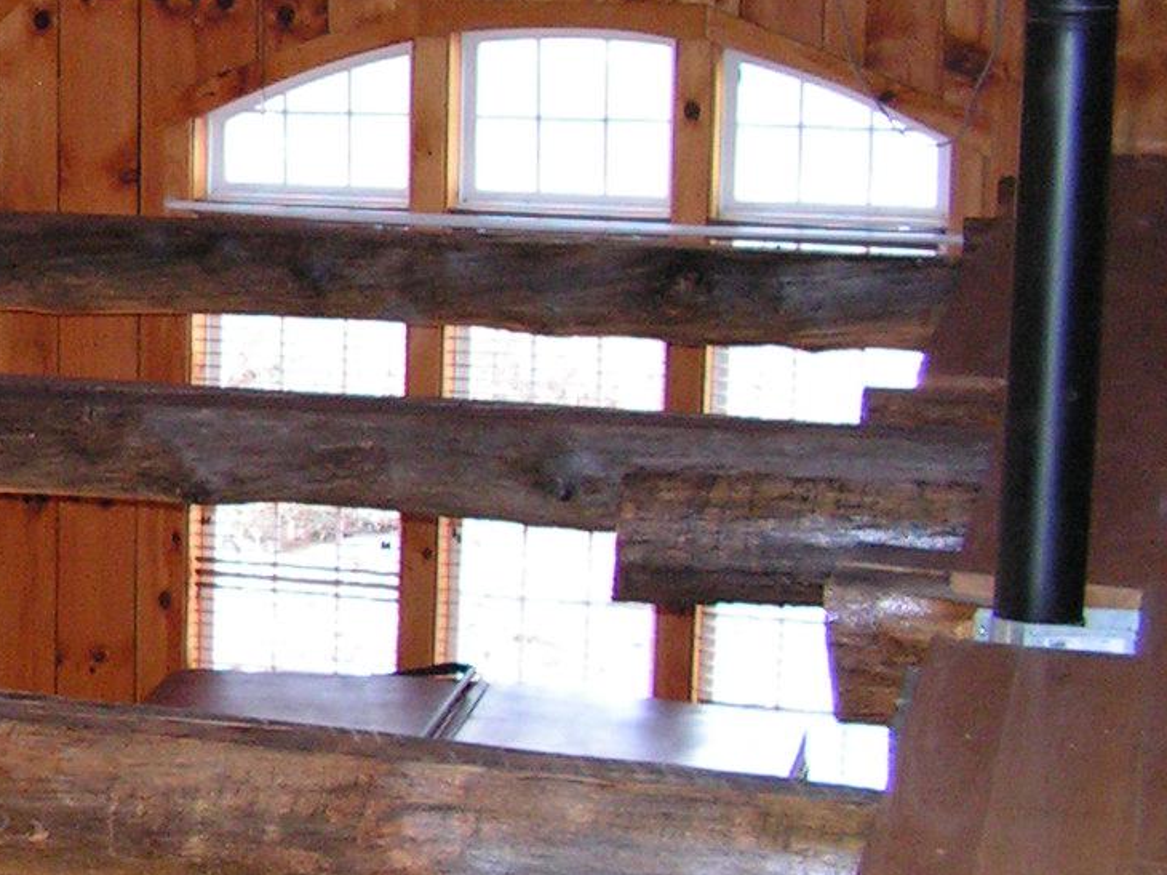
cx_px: -392
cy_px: 342
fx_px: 3404
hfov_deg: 18.0
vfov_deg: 14.6
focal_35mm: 101
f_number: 3.2
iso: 200
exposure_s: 1/40
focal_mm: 6
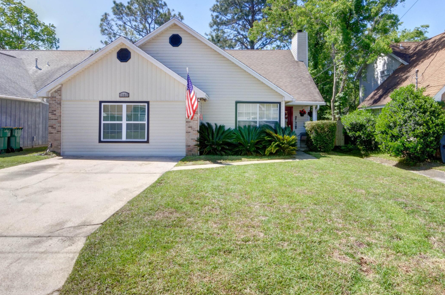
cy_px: 117
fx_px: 293
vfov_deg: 53.1
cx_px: 229
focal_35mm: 24
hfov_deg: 74.5
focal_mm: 11
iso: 400
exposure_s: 1/60
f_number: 22
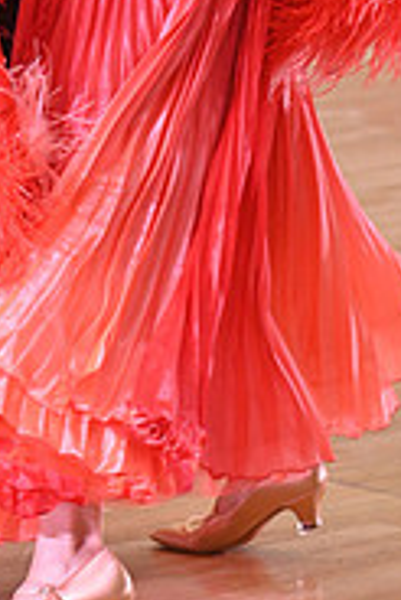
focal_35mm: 365
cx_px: 60
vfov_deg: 5.6
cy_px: -173
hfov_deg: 3.8
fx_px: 6087
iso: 3200
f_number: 5
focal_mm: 116
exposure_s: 1/400
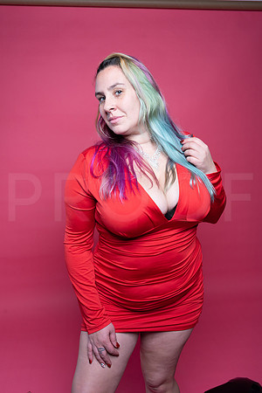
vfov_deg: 54.4
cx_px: 131
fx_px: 382
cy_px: 196
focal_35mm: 35
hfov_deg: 37.9
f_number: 8
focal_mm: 35
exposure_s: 1/160
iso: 100
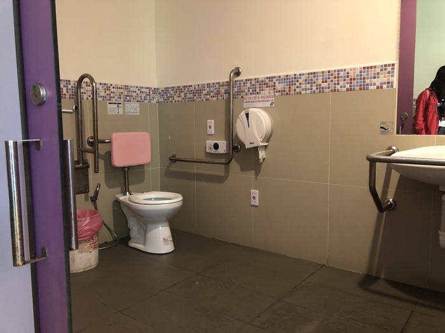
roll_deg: +0.0
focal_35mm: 28
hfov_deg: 63.4
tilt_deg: -6.9
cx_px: 222
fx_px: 360
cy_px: 166
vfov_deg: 49.7
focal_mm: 3.99
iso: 80
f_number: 1.8
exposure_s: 1/7
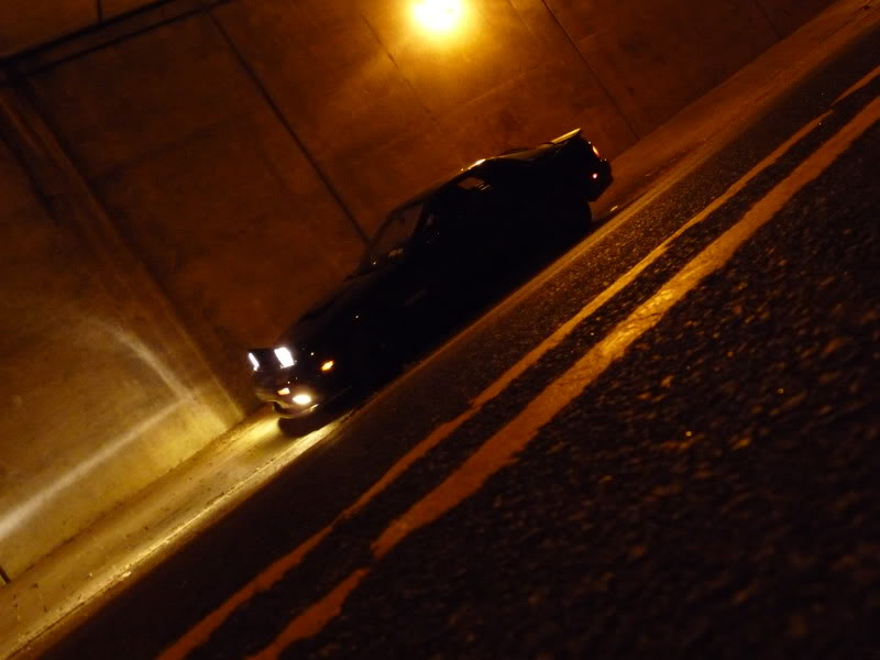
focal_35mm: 31
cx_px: 440
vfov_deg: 45.4
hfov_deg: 58.4
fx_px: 788
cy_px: 330
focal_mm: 5.4
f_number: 3
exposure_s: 1/10
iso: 800
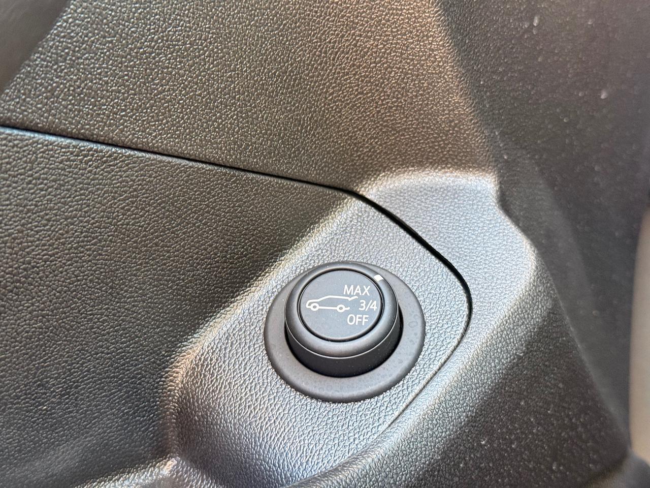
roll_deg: -1.1
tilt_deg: -21.3
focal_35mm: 48
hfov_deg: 39.7
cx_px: 325
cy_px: 244
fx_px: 901
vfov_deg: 30.3
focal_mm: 6.76
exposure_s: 1/40
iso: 320
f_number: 1.78
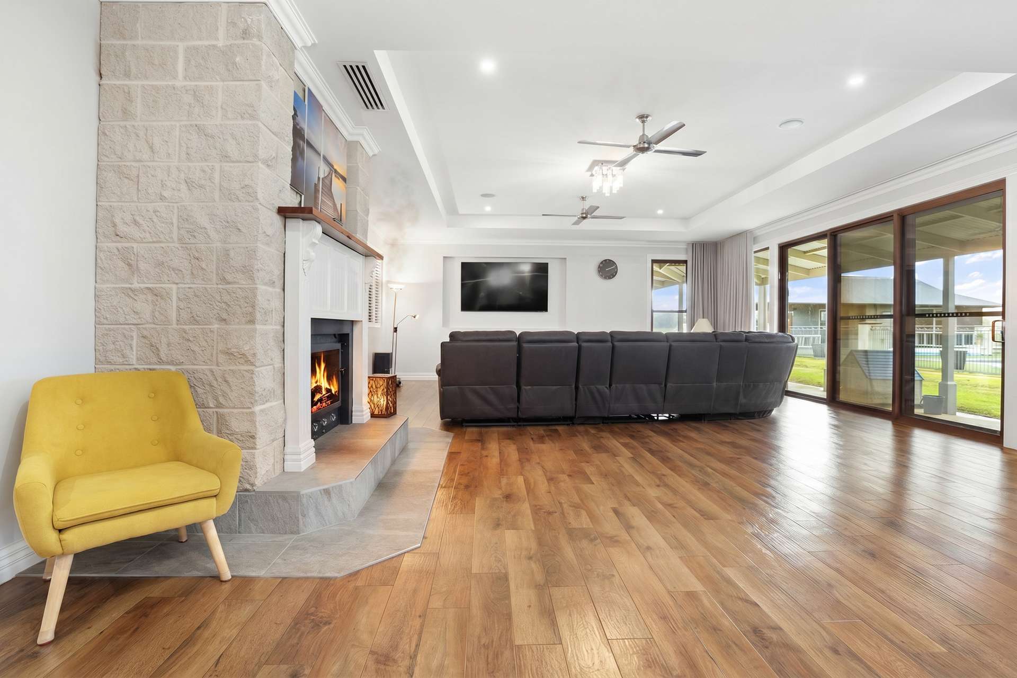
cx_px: 508
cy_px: 339
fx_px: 452
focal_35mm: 16
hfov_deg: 96.7
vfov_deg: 73.7
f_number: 8
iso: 320
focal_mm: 16
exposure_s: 1/2
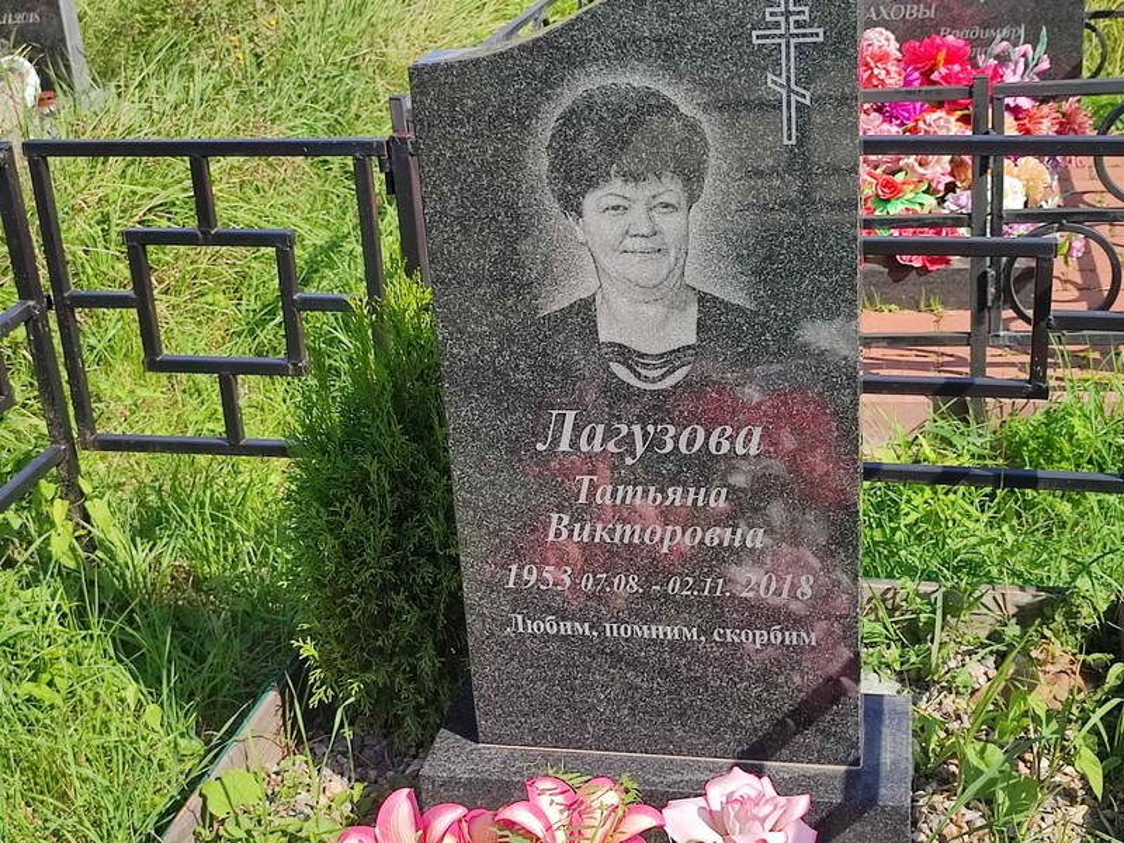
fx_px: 812
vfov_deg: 54.9
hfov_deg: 69.4
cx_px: 562
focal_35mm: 25
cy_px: 422
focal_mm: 6.04
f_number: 1.9
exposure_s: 1/680
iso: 50
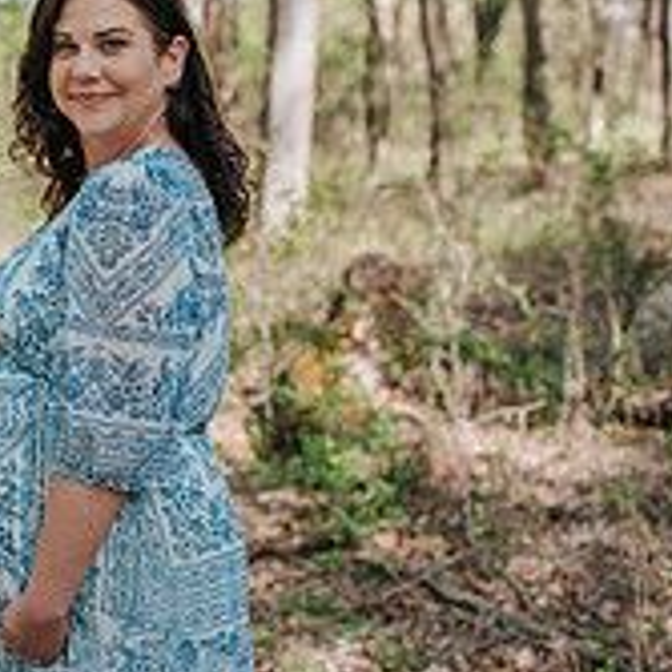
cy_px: 378
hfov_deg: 21.3
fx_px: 1757
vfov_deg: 21.6
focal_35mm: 80
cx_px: 109
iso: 250
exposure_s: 1/1000
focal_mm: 35
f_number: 2.5
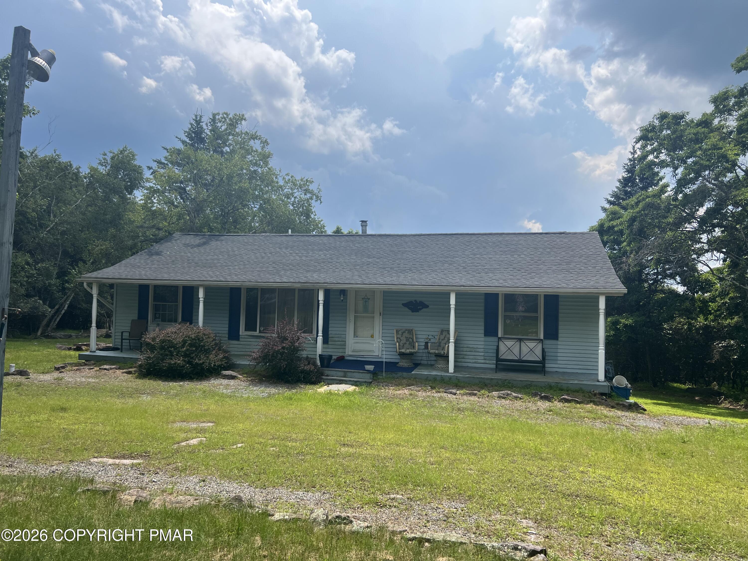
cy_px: 280
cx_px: 374
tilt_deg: +3.3
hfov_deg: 67.3
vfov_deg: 53.1
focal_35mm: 26
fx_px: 562
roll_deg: -0.6
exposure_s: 1/5319
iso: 50
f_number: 1.5
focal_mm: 5.7
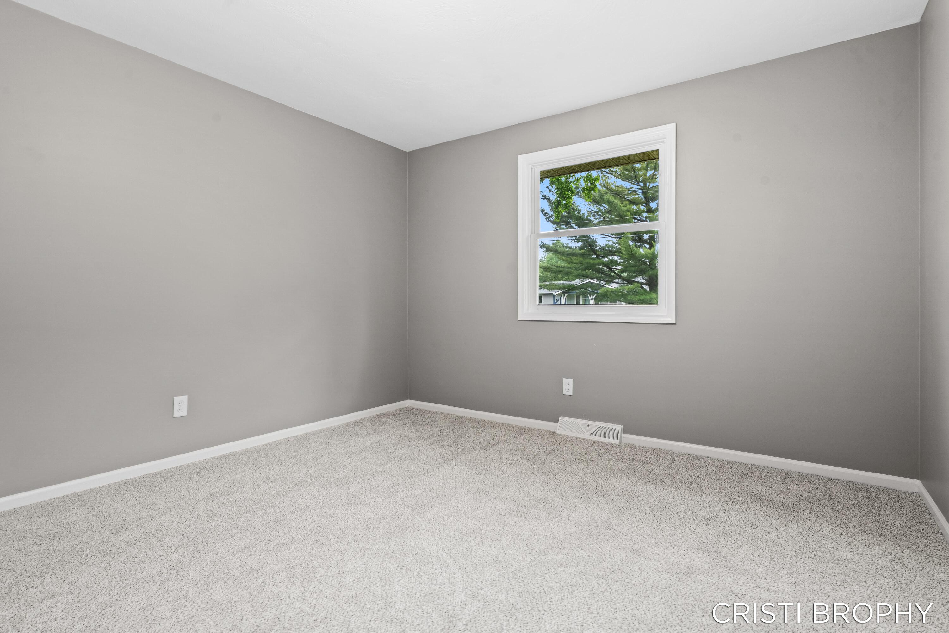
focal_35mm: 17
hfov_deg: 93.3
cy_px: 316
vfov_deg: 70.4
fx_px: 448
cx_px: 474
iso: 250
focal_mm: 17
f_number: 8
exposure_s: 1
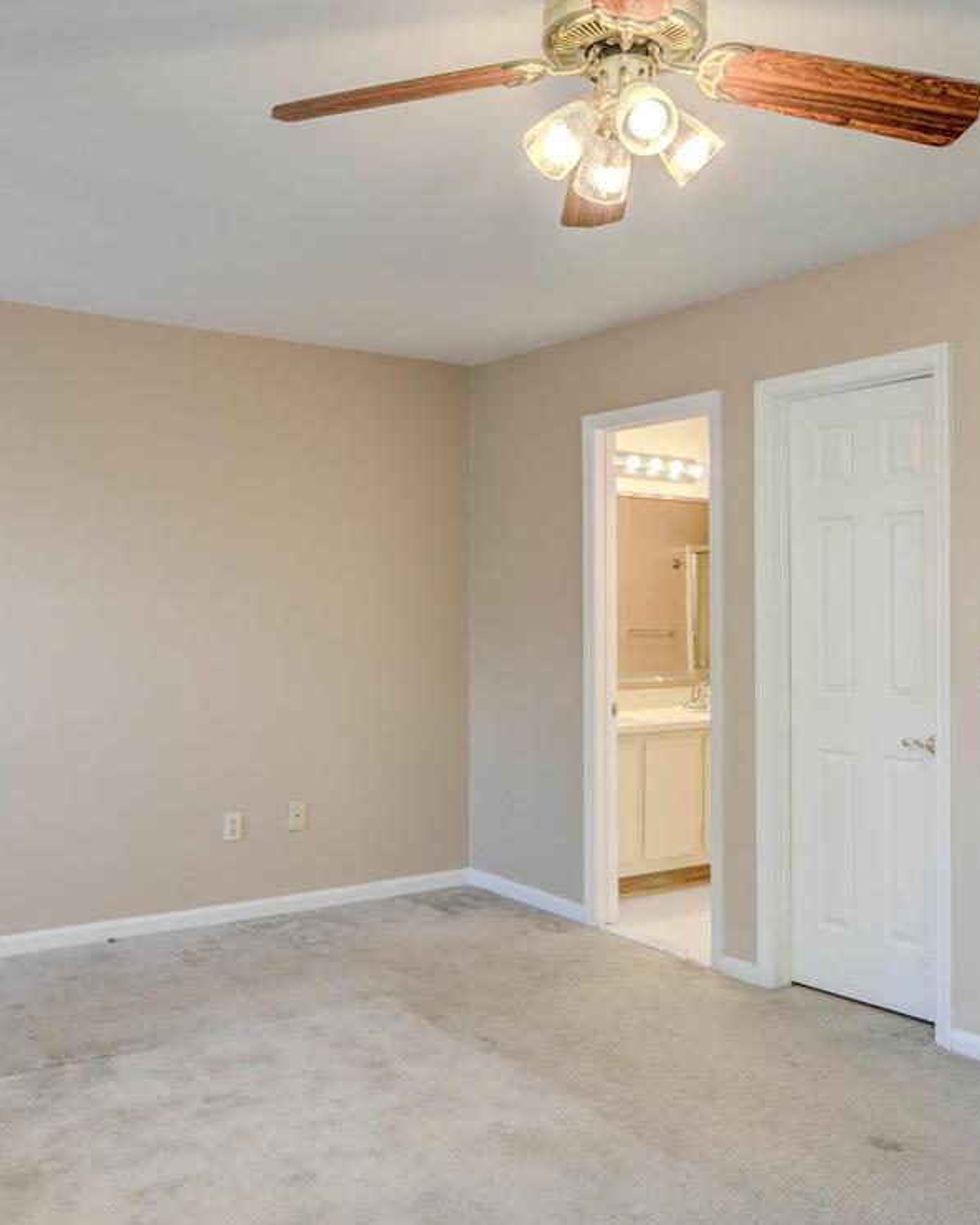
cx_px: 421
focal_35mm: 31
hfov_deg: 47.0
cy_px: 605
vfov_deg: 57.2
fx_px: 1124
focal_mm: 17
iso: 320
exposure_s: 1/5
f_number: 7.1
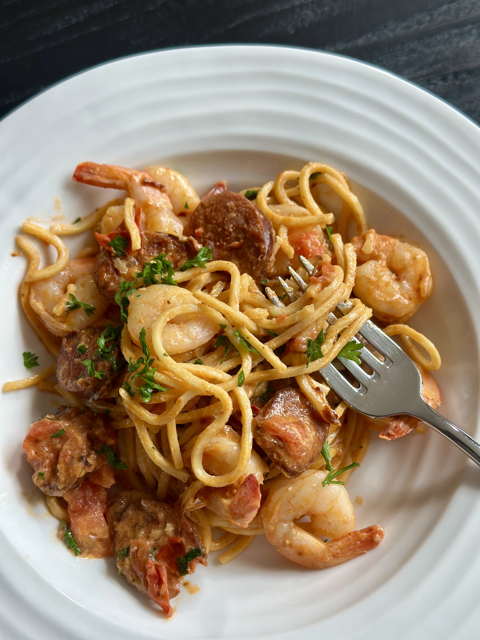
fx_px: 887
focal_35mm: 48
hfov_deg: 30.3
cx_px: 240
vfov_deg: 39.7
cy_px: 320
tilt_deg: -70.5
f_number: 1.78
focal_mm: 6.86
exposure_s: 1/139
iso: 80
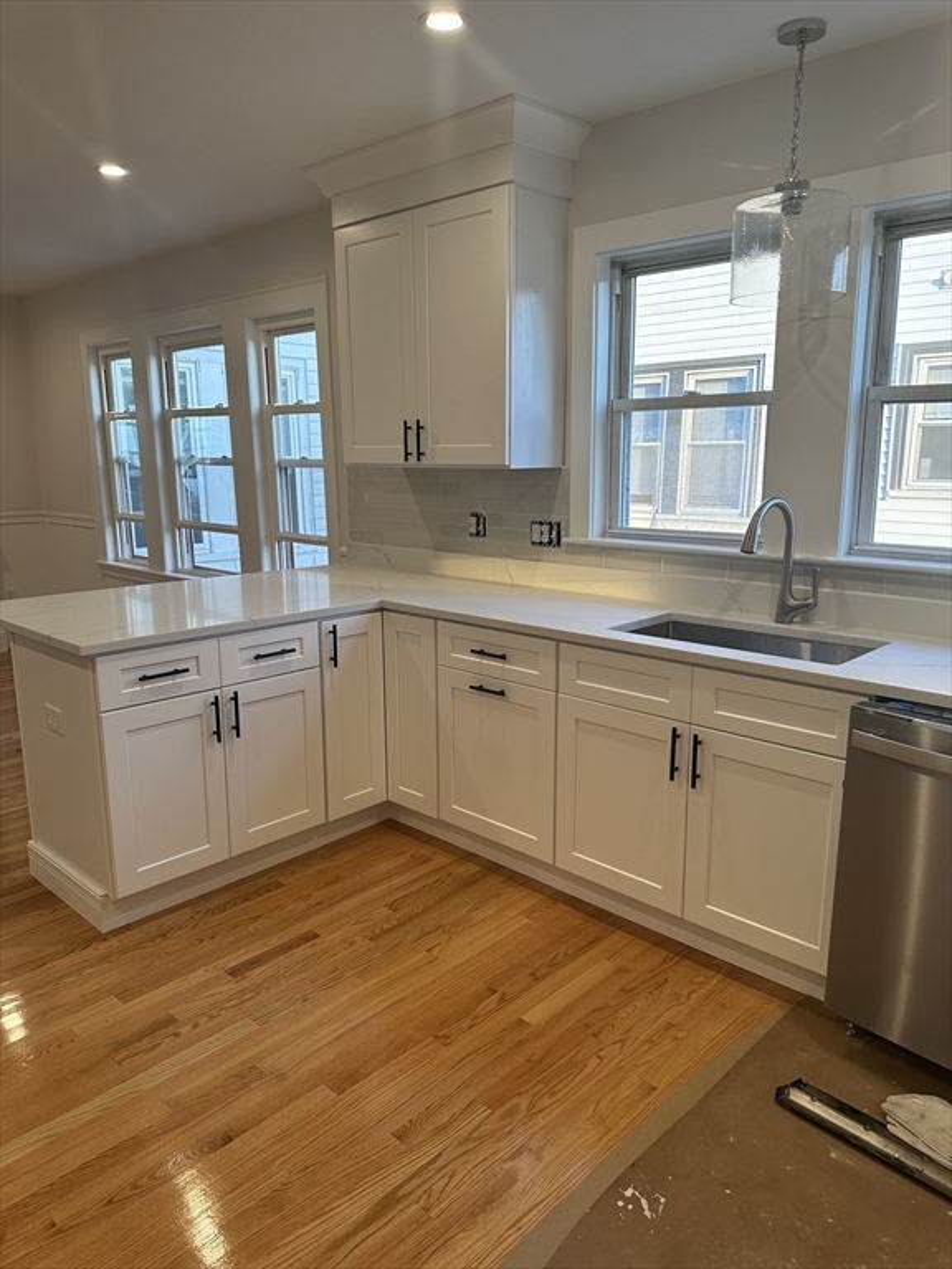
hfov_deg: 56.8
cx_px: 476
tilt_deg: -12.1
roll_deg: -0.1
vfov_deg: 71.6
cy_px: 634
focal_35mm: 24
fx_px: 880
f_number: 1.78
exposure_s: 1/125
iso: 100
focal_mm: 6.86
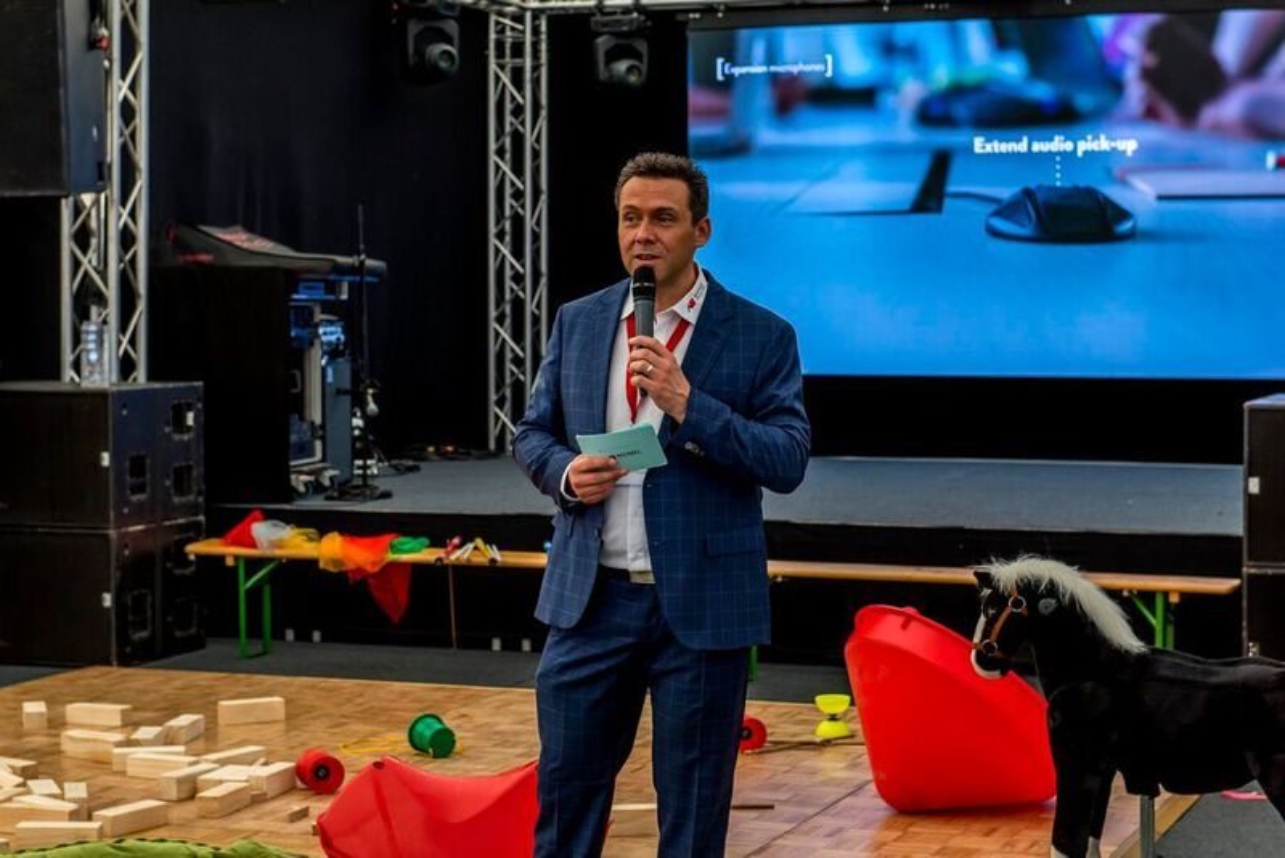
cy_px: 429
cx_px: 642
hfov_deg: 28.8
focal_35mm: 70
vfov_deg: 19.5
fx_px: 2499
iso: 250
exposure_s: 1/160
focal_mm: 70
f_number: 5.6
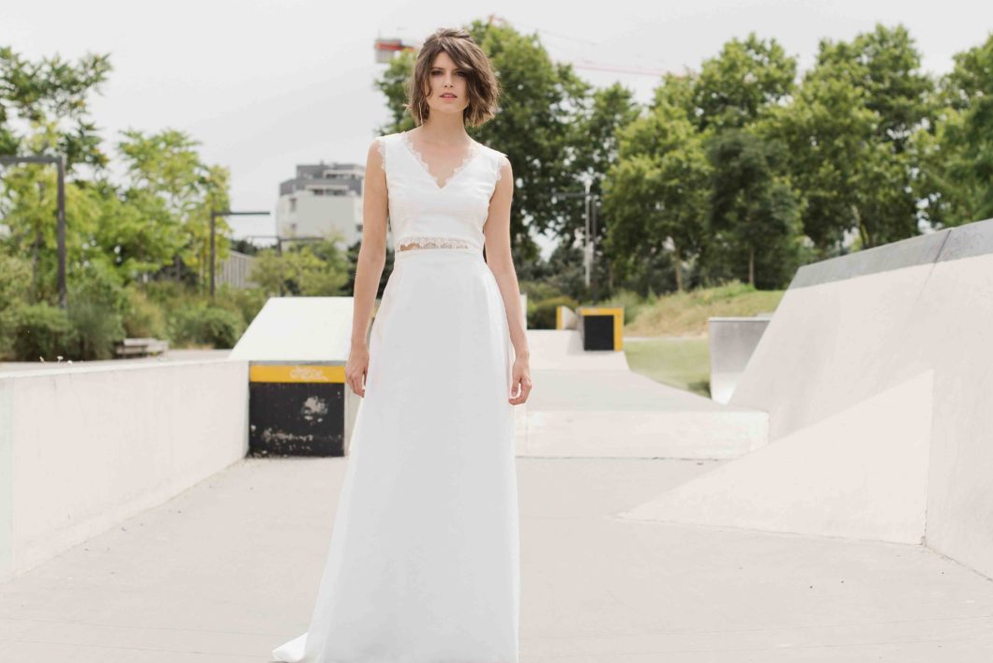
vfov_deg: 20.0
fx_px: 1876
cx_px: 584
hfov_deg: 29.6
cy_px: 262
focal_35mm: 68
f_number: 3.5
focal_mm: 50
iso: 80
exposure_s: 1/1250
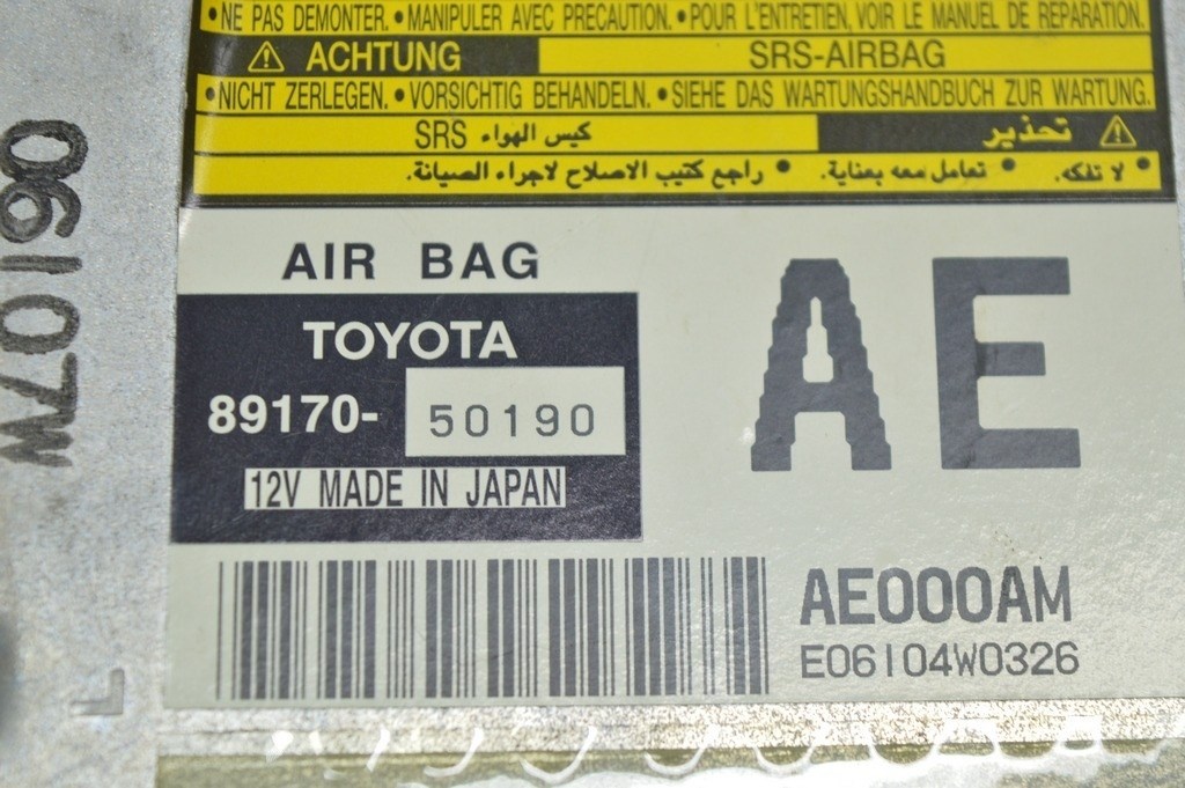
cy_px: 394
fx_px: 2713
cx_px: 592
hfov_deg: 24.6
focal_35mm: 82
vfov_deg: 16.5
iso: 400
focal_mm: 55
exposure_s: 1/50
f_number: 5.6
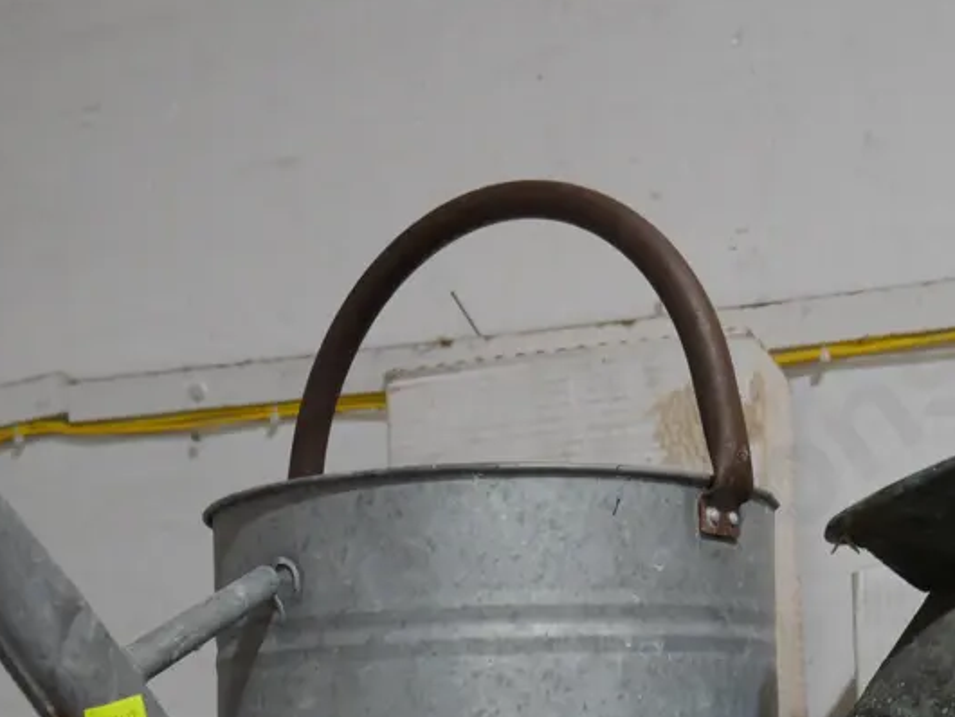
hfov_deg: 33.1
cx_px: 580
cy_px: 644
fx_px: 1601
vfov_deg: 24.5
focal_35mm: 58
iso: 500
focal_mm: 15
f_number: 3.6
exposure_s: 1/60
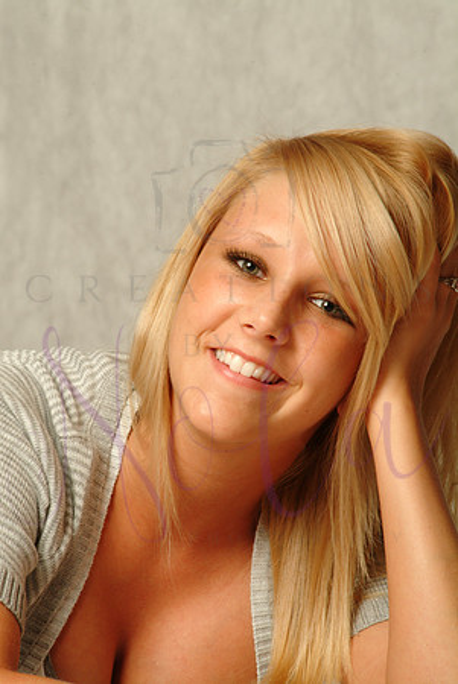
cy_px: 342
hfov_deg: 4.6
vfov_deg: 6.9
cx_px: 229
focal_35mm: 300
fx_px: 5711
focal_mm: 200
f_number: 11
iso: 400
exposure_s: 1/125
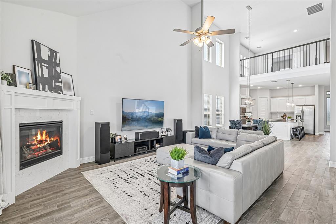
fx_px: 154
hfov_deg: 95.0
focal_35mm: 16
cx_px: 168
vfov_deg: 72.0
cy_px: 112
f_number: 8
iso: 400
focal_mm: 16.5
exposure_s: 1/30
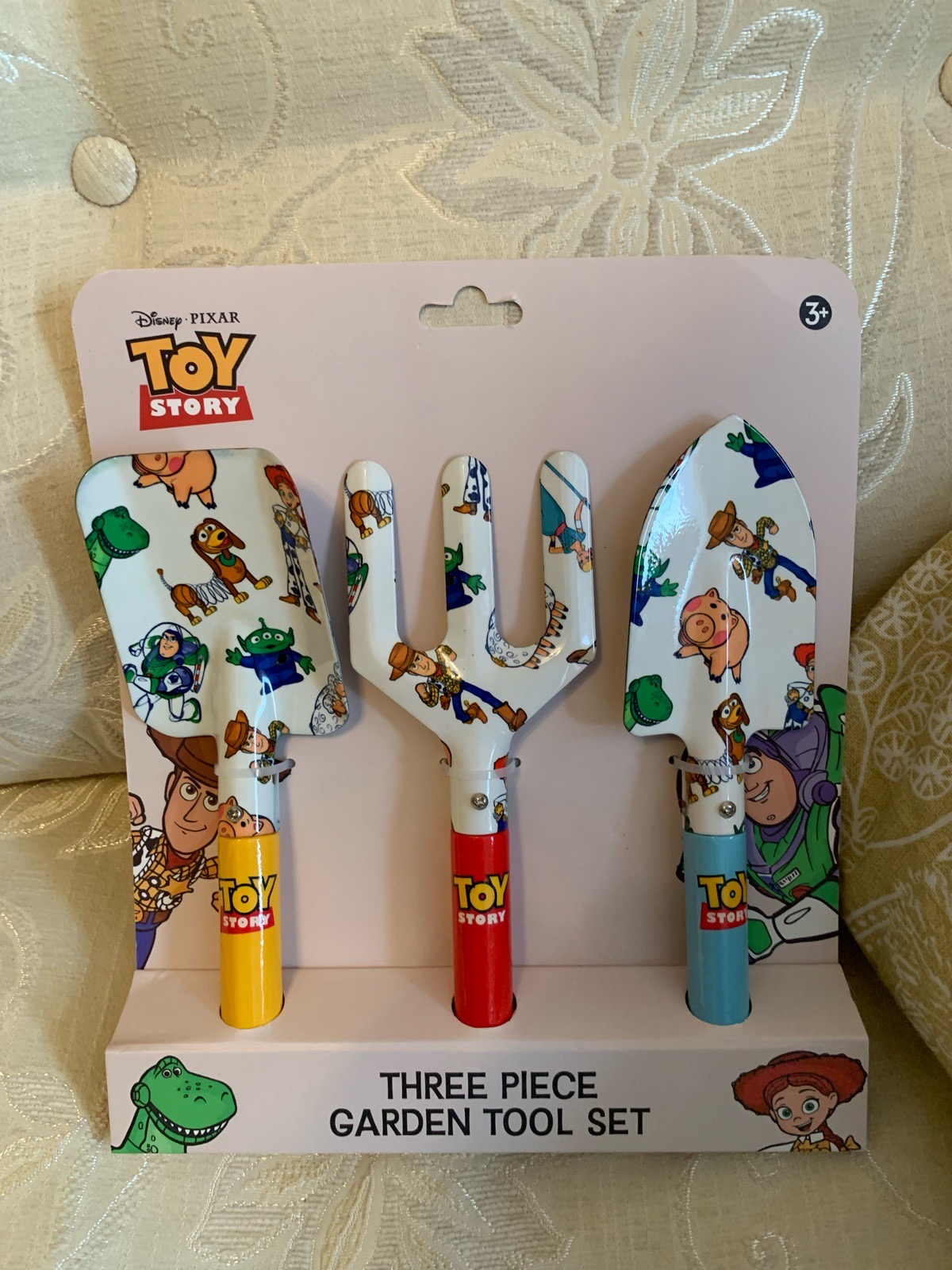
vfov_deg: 67.3
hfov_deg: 53.1
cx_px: 476
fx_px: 953
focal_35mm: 26
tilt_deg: -50.2
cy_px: 635
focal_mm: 4.25
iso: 250
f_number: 1.8
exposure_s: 1/60
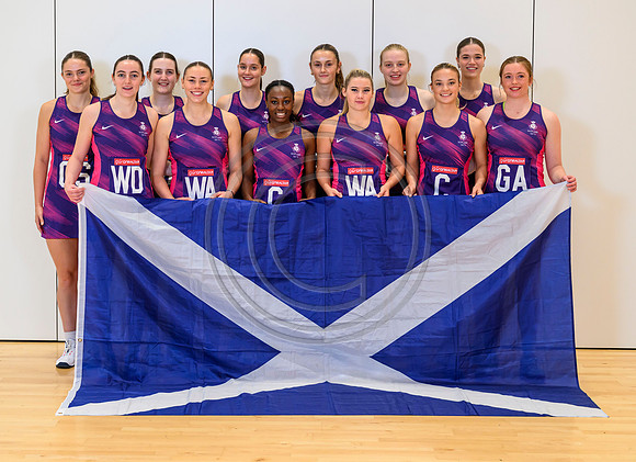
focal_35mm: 65
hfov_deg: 30.0
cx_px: 296
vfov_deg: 22.0
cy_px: 190
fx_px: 1185
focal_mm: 52
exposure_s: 1/160
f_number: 4.5
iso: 1600
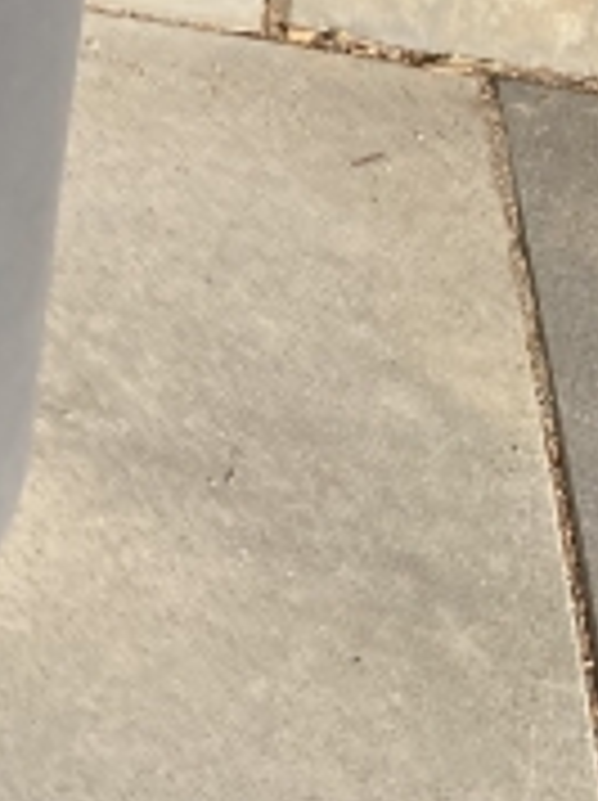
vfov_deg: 12.8
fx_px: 2909
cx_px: -634
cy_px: -986
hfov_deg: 10.7
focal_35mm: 126
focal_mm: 3.99
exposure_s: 1/1799
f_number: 1.8
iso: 20
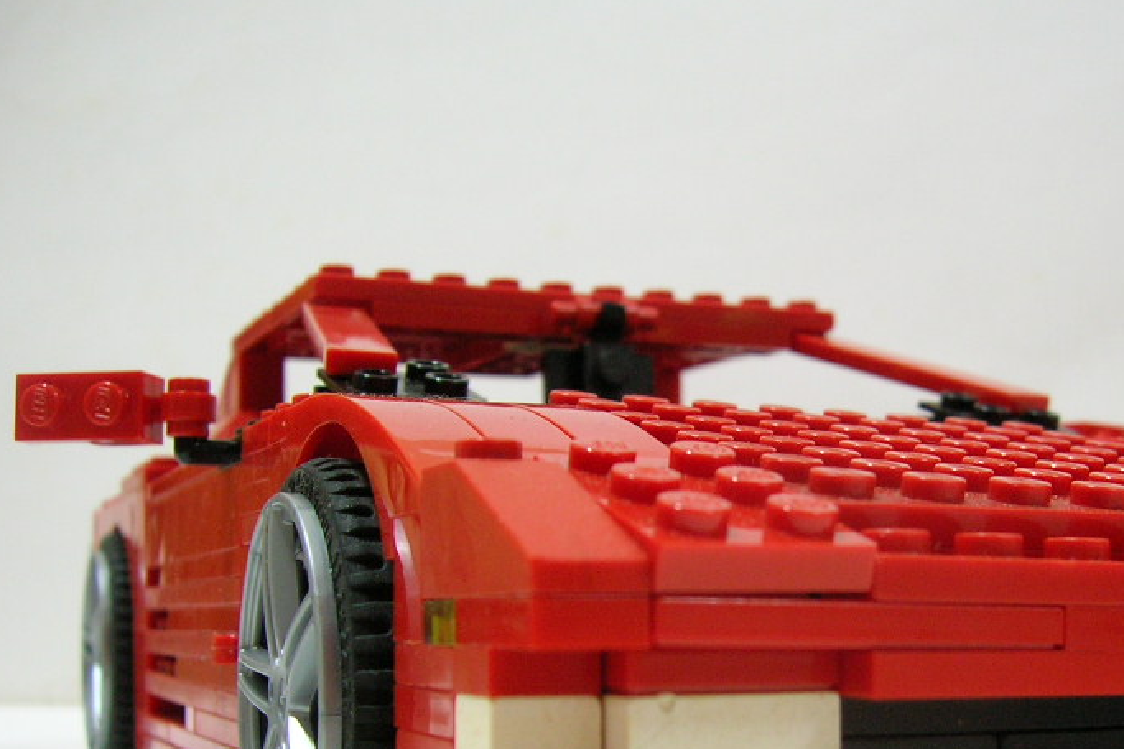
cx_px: 795
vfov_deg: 25.0
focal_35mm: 53
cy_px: 626
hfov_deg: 36.9
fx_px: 1654
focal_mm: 5.7
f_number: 2.9
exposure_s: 1/2.8
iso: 100
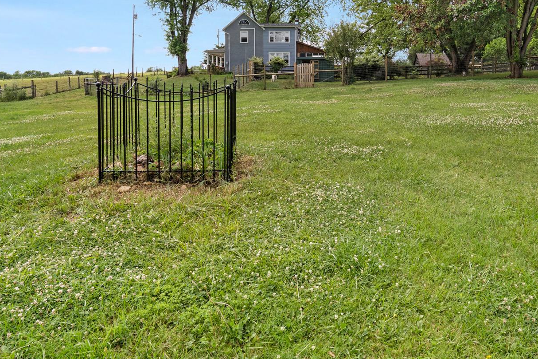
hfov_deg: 66.6
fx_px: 403
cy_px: 87
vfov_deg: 46.1
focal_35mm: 27
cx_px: 327
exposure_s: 1/125
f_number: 8
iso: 640
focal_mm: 16
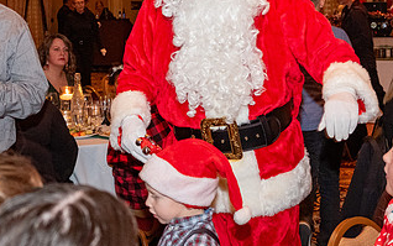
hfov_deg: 26.5
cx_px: 201
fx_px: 836
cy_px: 76
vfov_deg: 16.7
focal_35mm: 78
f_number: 3.6
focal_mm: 27.7
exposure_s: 1/125
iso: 2500
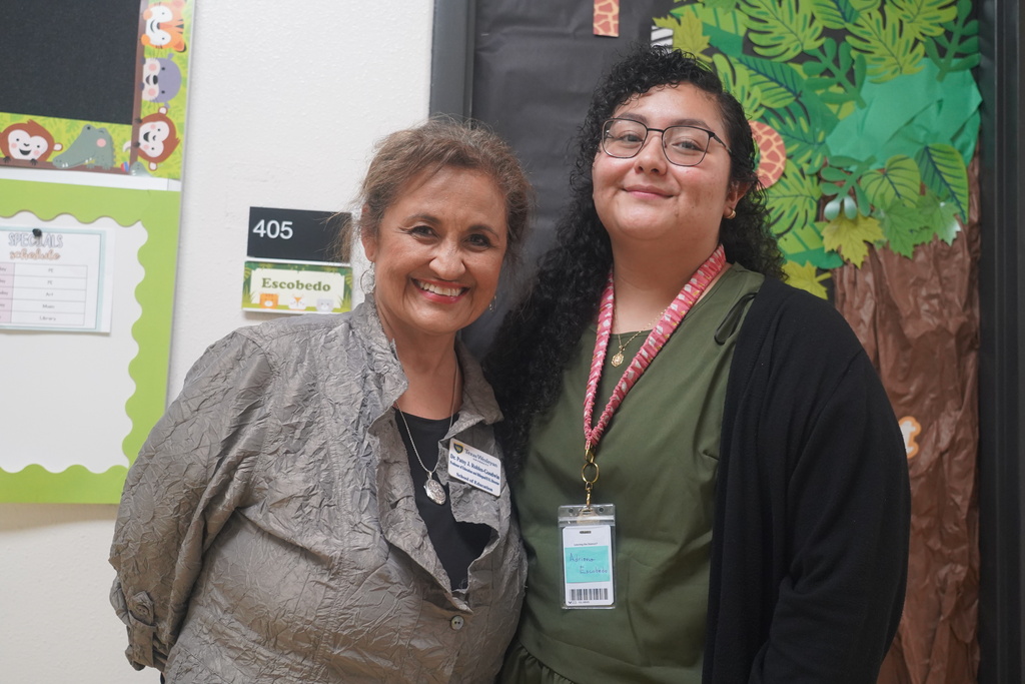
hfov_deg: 53.1
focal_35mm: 36
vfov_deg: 36.9
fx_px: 1025
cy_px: 342
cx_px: 512
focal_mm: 36
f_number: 4
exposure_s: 1/160
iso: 3200
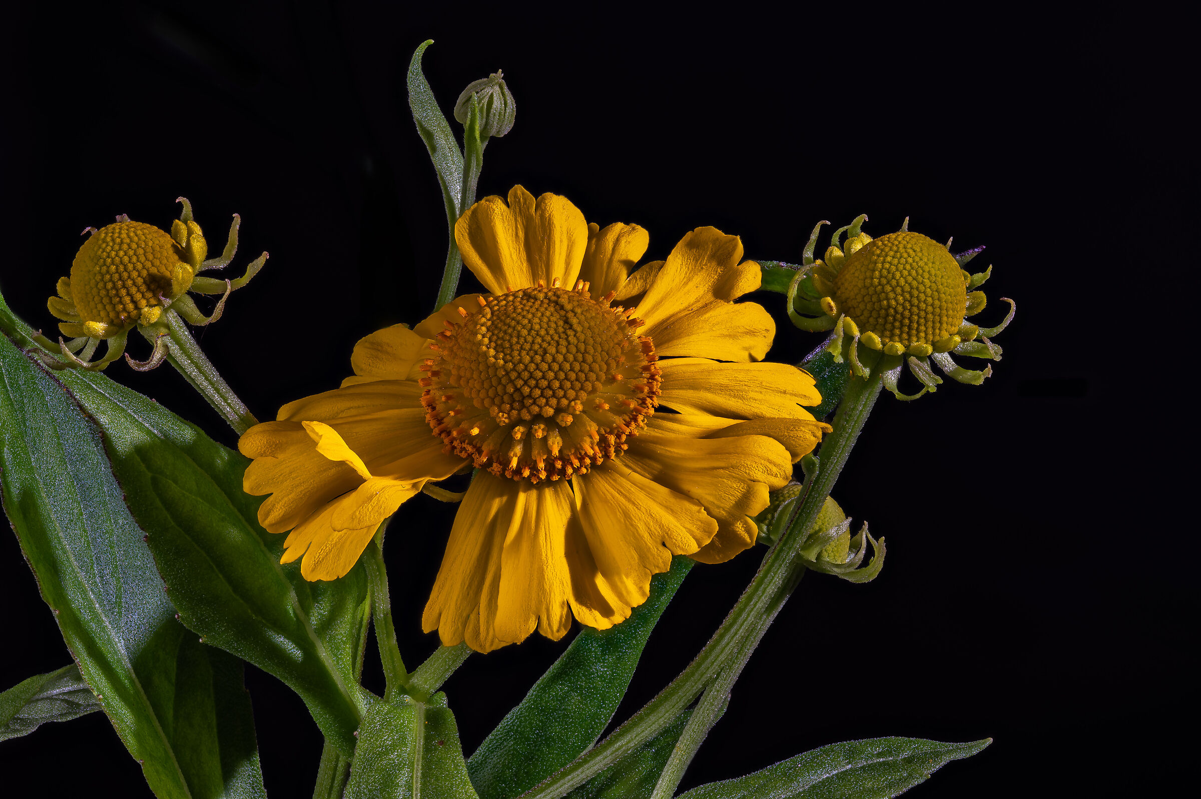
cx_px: 600
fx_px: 3501
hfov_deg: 19.5
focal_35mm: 105
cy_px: 400
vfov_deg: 13.0
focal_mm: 105
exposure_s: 1/2
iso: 100
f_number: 14
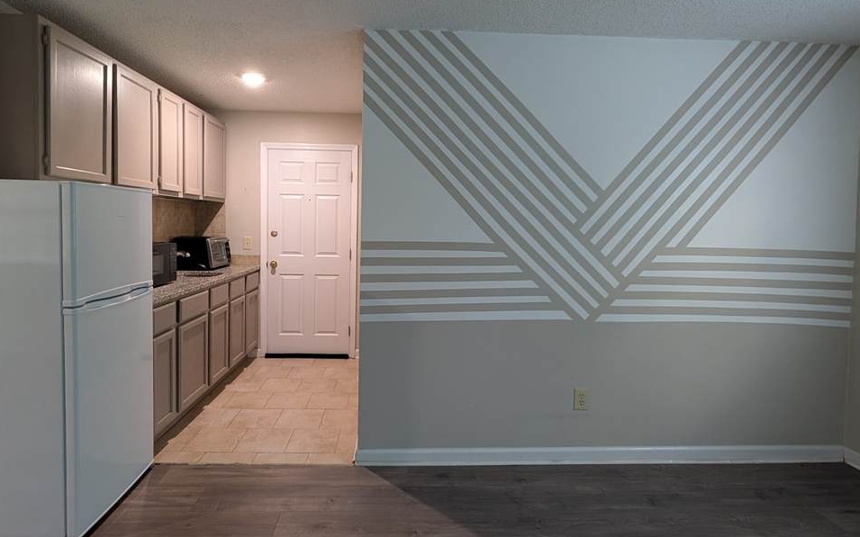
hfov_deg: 94.2
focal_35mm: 17
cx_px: 403
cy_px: 237
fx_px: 398
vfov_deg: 67.8
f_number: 1.7
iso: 233
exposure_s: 1/24
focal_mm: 2.02
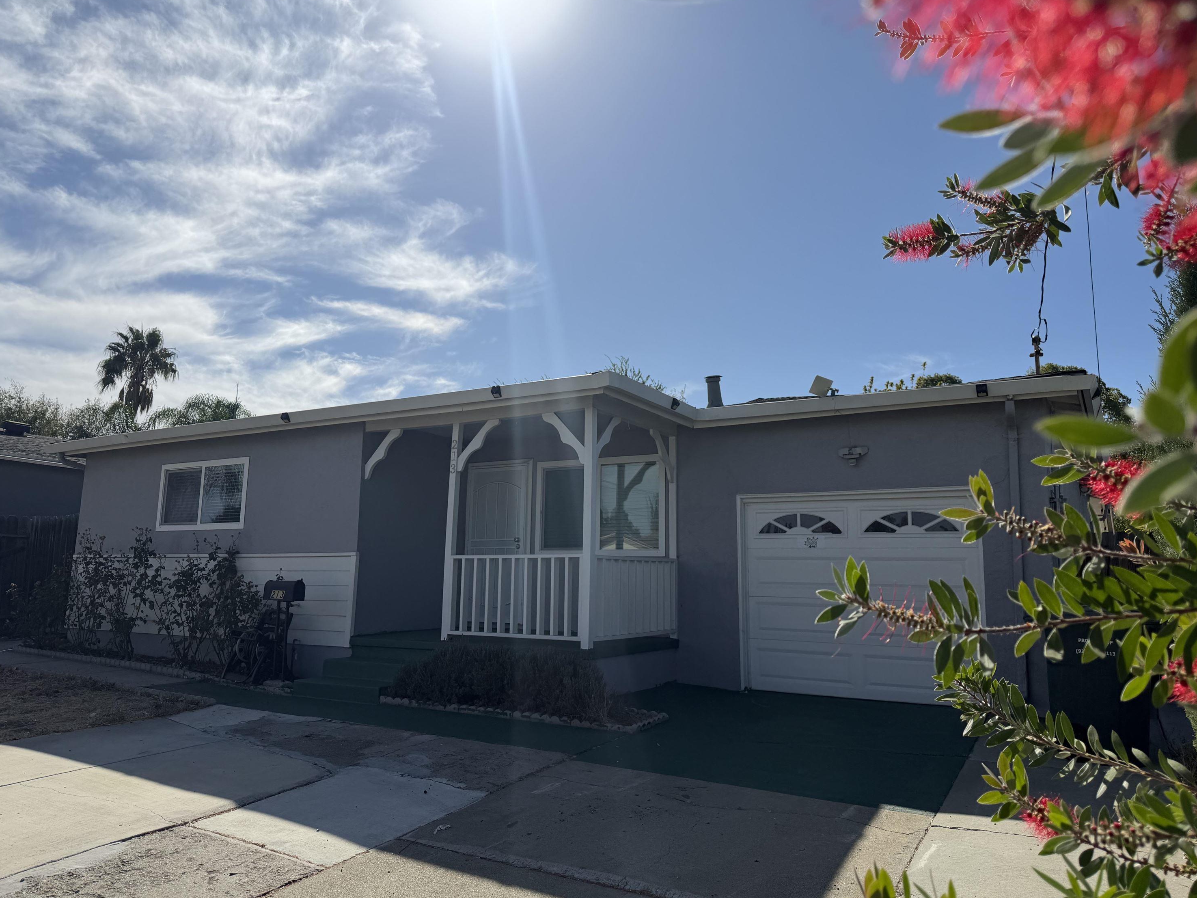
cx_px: 596
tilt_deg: +9.2
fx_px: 865
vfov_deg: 54.9
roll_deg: -1.0
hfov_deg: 69.4
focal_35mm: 25
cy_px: 443
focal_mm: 6.76
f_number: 1.78
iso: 80
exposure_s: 1/11905
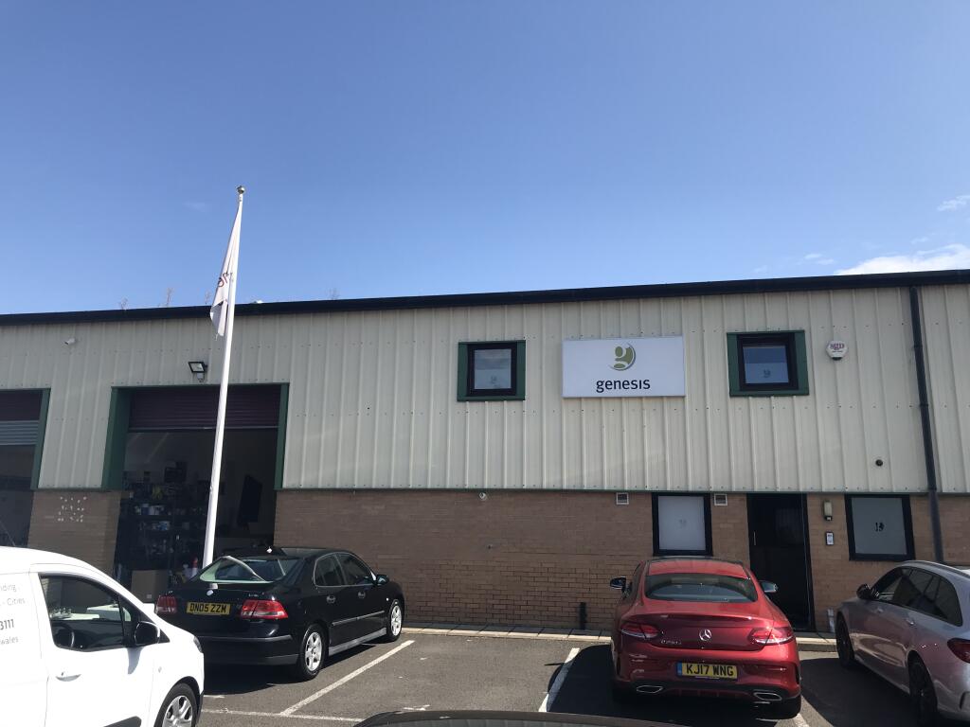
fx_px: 785
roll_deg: -1.1
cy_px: 364
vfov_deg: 49.7
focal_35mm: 28
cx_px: 485
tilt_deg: +11.5
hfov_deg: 63.4
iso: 20
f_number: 1.8
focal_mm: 3.99
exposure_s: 1/2037
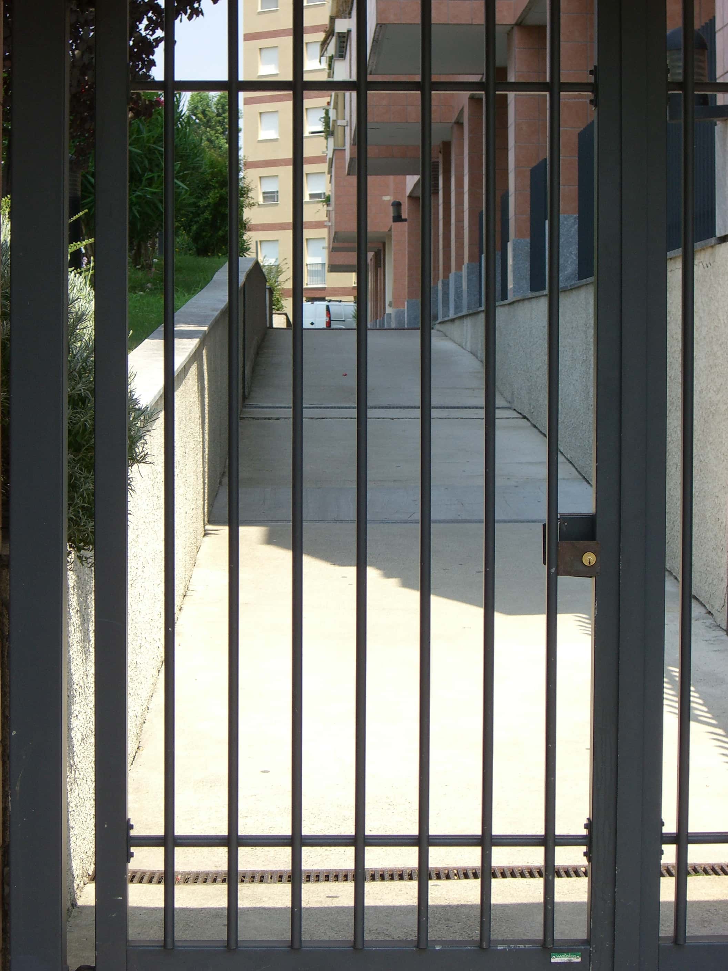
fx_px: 2636
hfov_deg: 15.7
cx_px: 364
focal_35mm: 94
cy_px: 486
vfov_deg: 20.9
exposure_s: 1/250
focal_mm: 15.3
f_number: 4.6
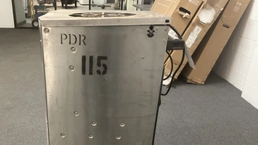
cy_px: 113
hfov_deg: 52.5
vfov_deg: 30.5
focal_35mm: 38
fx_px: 260
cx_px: 105
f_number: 1.8
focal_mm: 3
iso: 320
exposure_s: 1/30
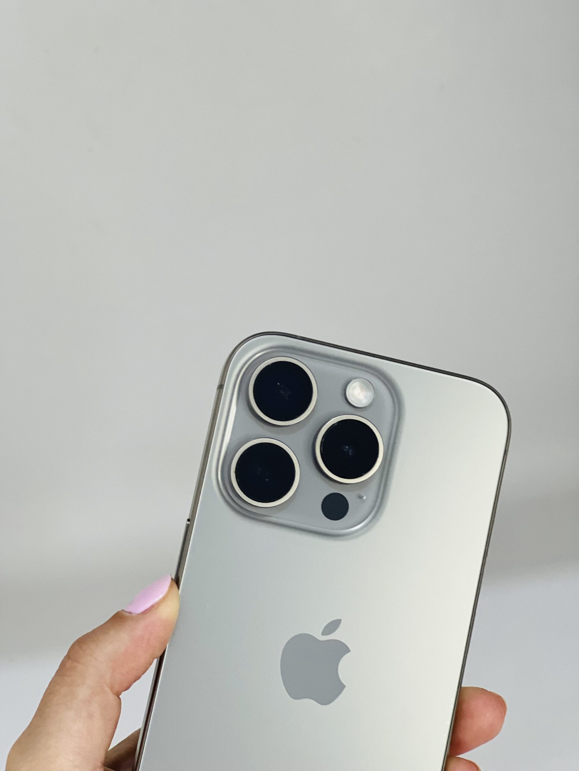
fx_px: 1717
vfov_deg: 25.3
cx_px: 290
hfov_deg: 19.1
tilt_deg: -15.0
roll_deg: +8.0
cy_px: 386
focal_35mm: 77
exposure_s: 1/54
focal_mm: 9
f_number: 2.8
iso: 160
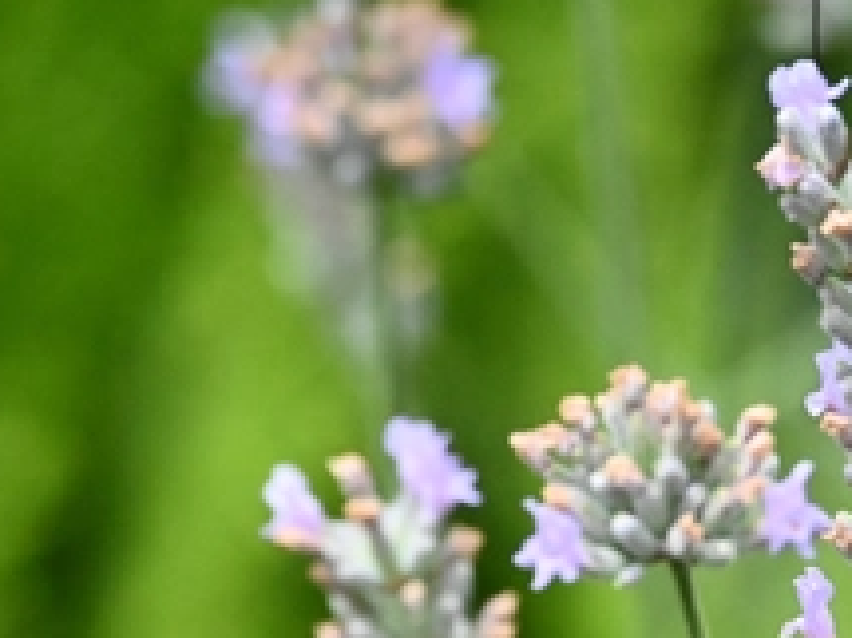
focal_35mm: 1143
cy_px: 101
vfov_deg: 1.3
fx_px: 28117
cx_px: 844
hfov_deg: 1.7
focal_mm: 400
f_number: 11
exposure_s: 1/8000
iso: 14400
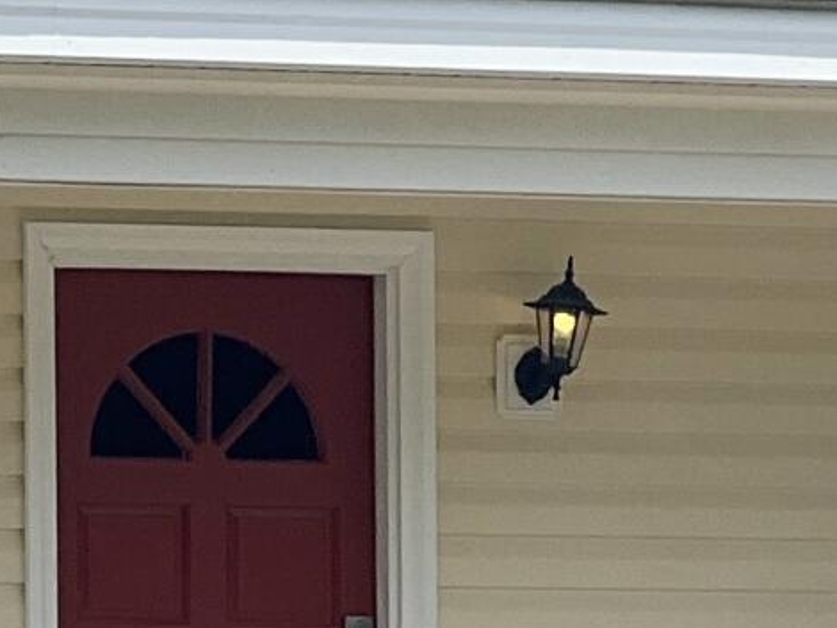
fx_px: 11878
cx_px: -187
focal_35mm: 491
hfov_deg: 4.0
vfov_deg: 3.0
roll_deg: +0.0
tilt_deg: +3.3
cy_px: 349
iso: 32
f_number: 2.8
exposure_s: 1/960
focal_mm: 9
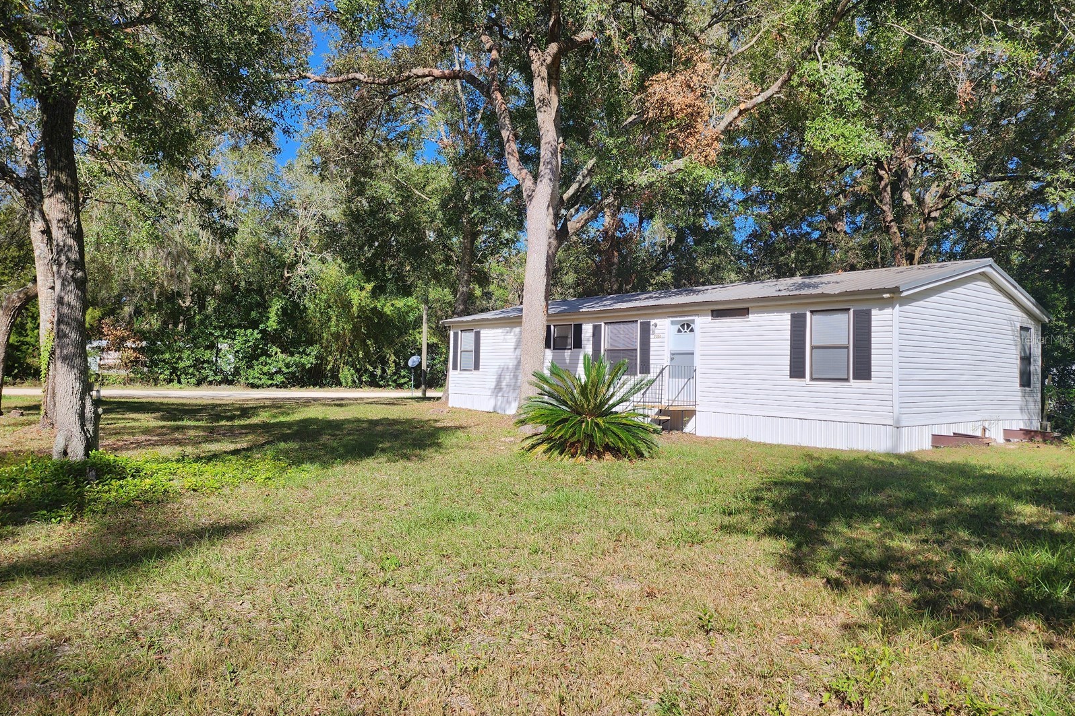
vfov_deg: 53.1
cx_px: 538
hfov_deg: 73.7
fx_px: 717
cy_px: 339
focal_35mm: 24
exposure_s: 1/1027
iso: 12
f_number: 1.8
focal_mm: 6.4
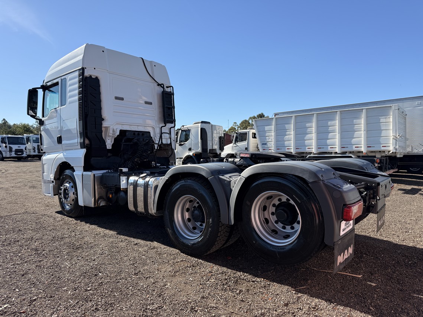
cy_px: 158
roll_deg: -0.2
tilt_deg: -2.6
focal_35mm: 24
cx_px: 212
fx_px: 293
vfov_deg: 56.8
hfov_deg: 71.6
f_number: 1.78
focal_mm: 6.76
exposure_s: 1/3021
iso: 80
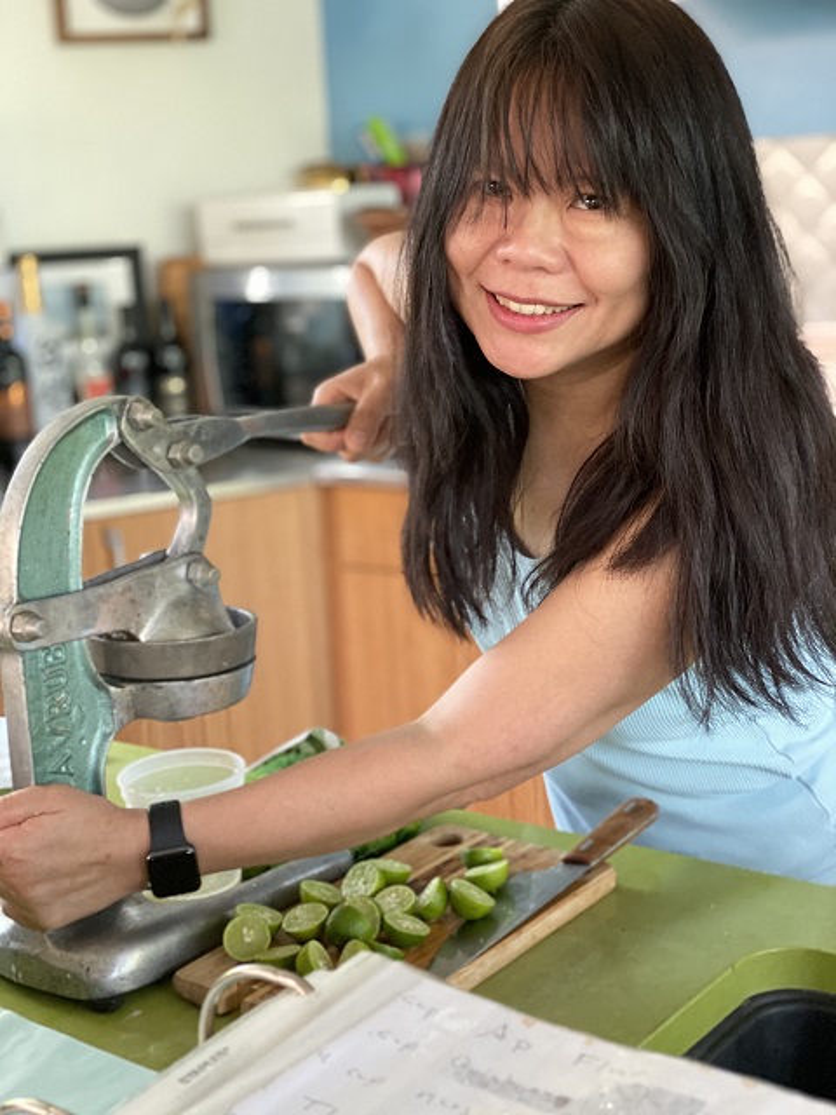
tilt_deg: -11.6
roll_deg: +2.5
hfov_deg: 28.0
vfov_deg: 36.8
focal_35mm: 52
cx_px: 418
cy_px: 558
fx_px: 1674
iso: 400
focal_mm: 6
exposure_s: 1/33
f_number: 2
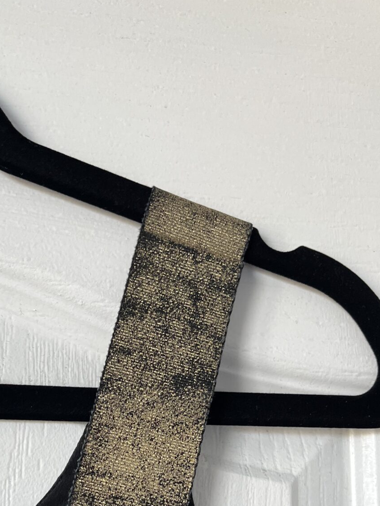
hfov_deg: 30.4
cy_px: 432
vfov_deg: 38.3
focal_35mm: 47
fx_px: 688
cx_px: 97
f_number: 1.6
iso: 100
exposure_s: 1/121
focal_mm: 5.1
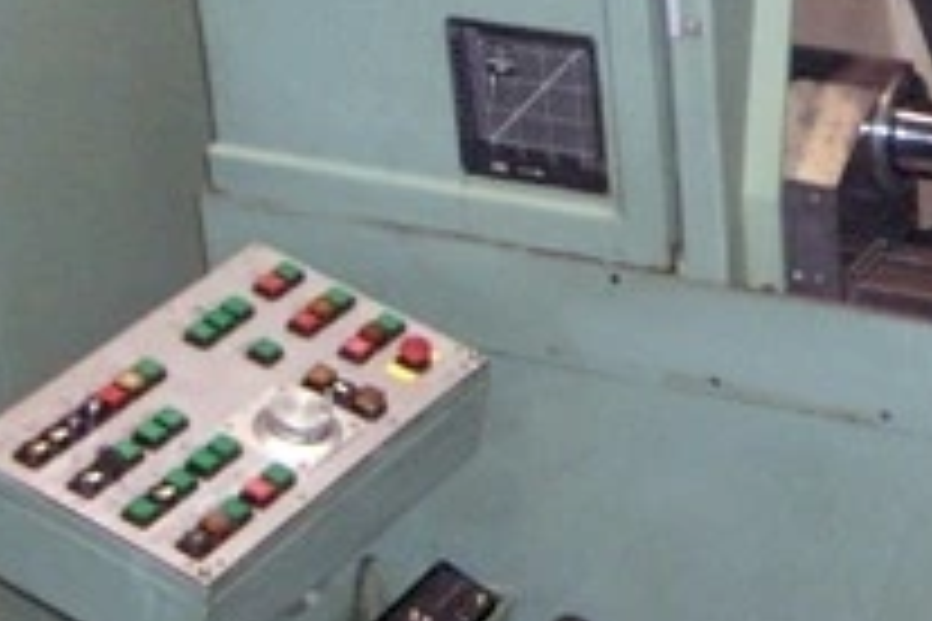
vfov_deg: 10.9
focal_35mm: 125
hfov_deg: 16.0
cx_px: 988
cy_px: 117
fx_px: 3236
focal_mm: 8
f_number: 2.8
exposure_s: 1/60
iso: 100
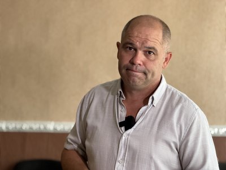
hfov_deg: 25.3
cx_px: 113
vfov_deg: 19.1
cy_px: 85
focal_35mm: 77
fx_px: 503
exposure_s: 1/60
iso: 250
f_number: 2.8
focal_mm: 9
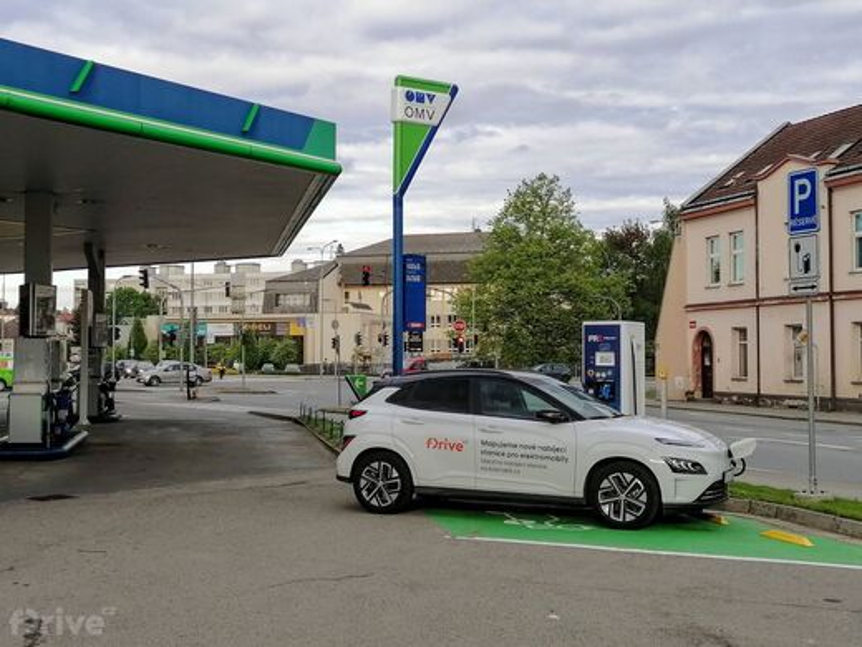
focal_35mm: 45
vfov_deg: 32.2
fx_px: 1121
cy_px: 324
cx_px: 431
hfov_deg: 42.1
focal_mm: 5.3
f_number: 1.8
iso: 50
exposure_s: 1/367
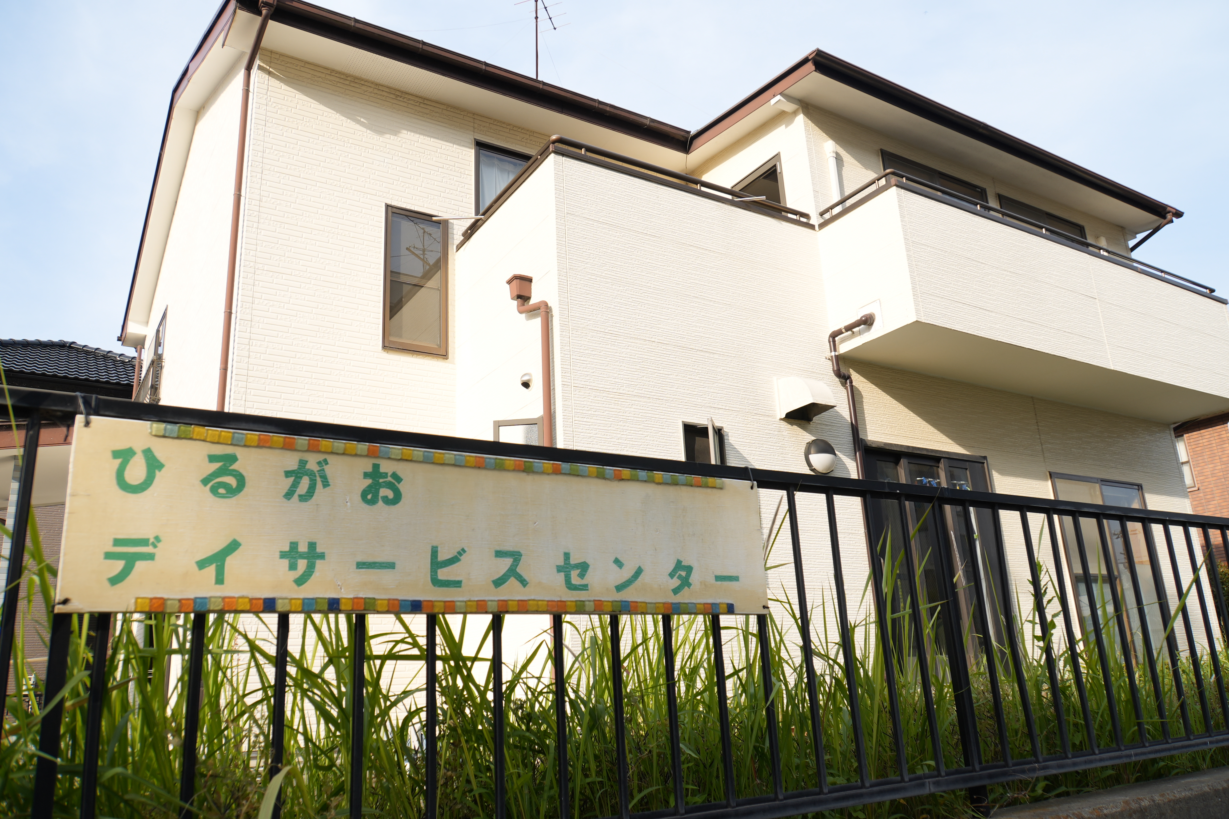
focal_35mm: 27
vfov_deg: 47.9
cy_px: 410
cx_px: 614
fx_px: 922
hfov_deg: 67.4
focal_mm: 18
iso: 125
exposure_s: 1/320
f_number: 5
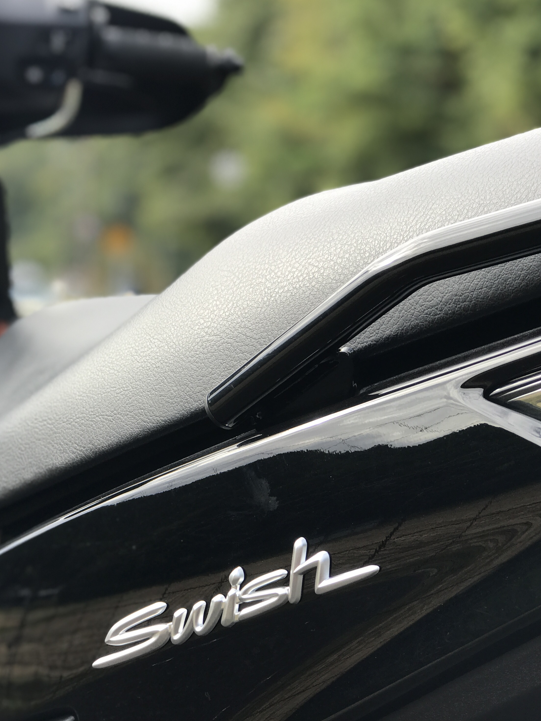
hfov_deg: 18.7
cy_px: 352
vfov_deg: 25.0
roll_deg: +2.6
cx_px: 114
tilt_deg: -1.9
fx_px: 1625
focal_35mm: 78
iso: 20
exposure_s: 1/146
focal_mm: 6.6
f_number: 2.8
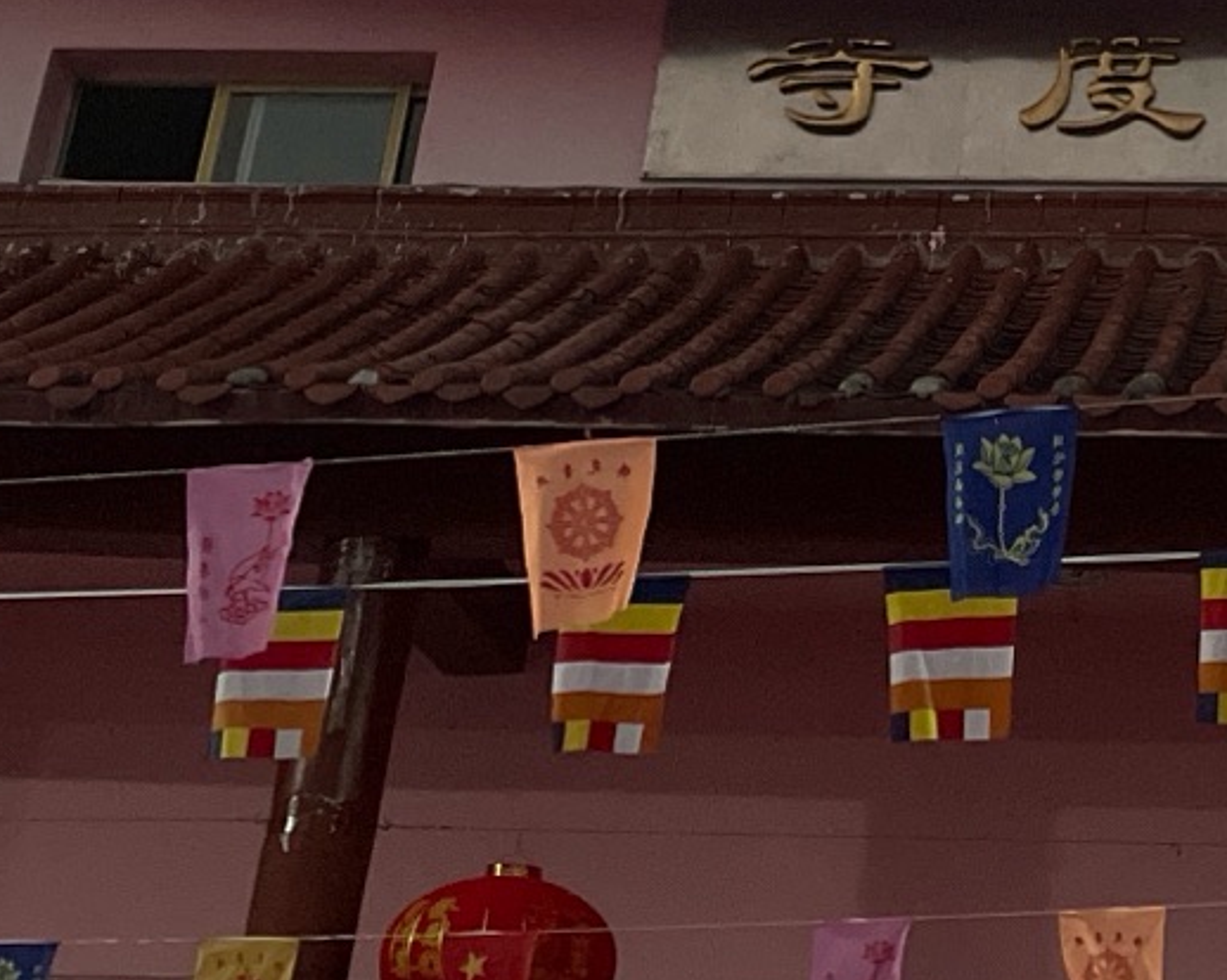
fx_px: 3557
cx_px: 1310
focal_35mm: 98
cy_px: -322
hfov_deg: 18.9
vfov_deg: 14.9
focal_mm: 4.2
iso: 640
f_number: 1.6
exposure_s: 1/30
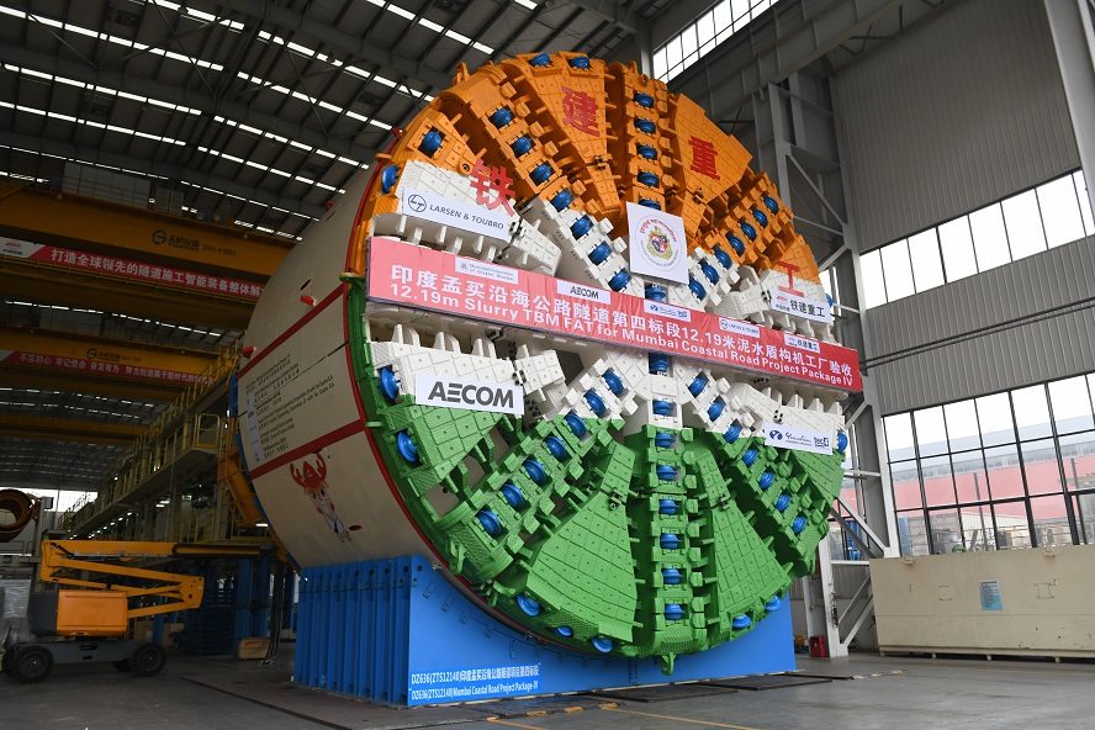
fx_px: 852
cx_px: 548
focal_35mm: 28
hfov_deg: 65.5
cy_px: 365
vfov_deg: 46.4
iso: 400
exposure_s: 1/160
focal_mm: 28
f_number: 5
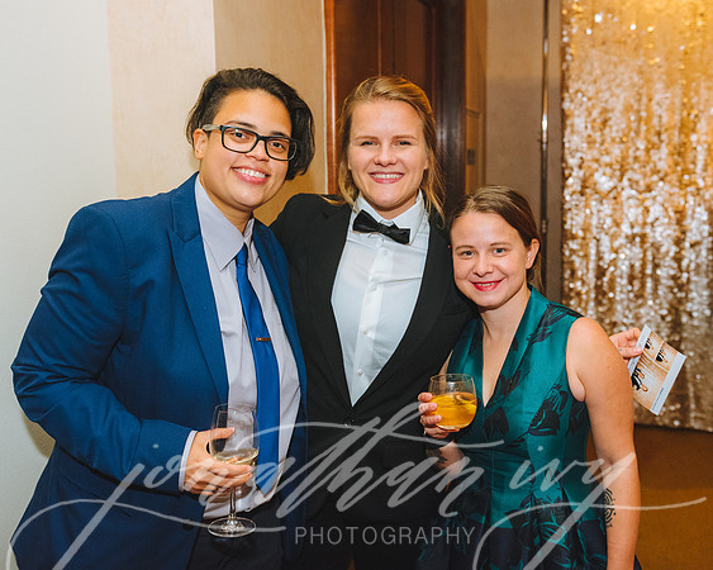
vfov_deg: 39.6
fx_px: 790
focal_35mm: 37
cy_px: 264
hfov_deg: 48.5
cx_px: 382
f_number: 4
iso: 3200
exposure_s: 1/125
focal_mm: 31
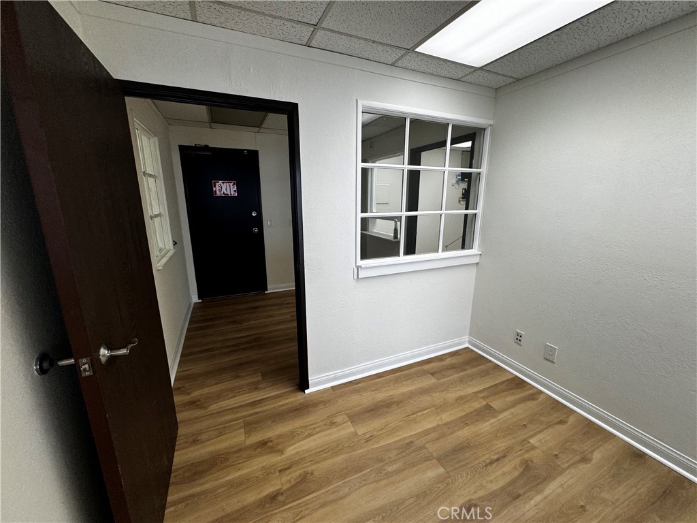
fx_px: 282
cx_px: 348
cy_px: 262
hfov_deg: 102.1
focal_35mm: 14
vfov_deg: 85.7
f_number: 2.2
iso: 100
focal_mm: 2.22
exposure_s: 1/120
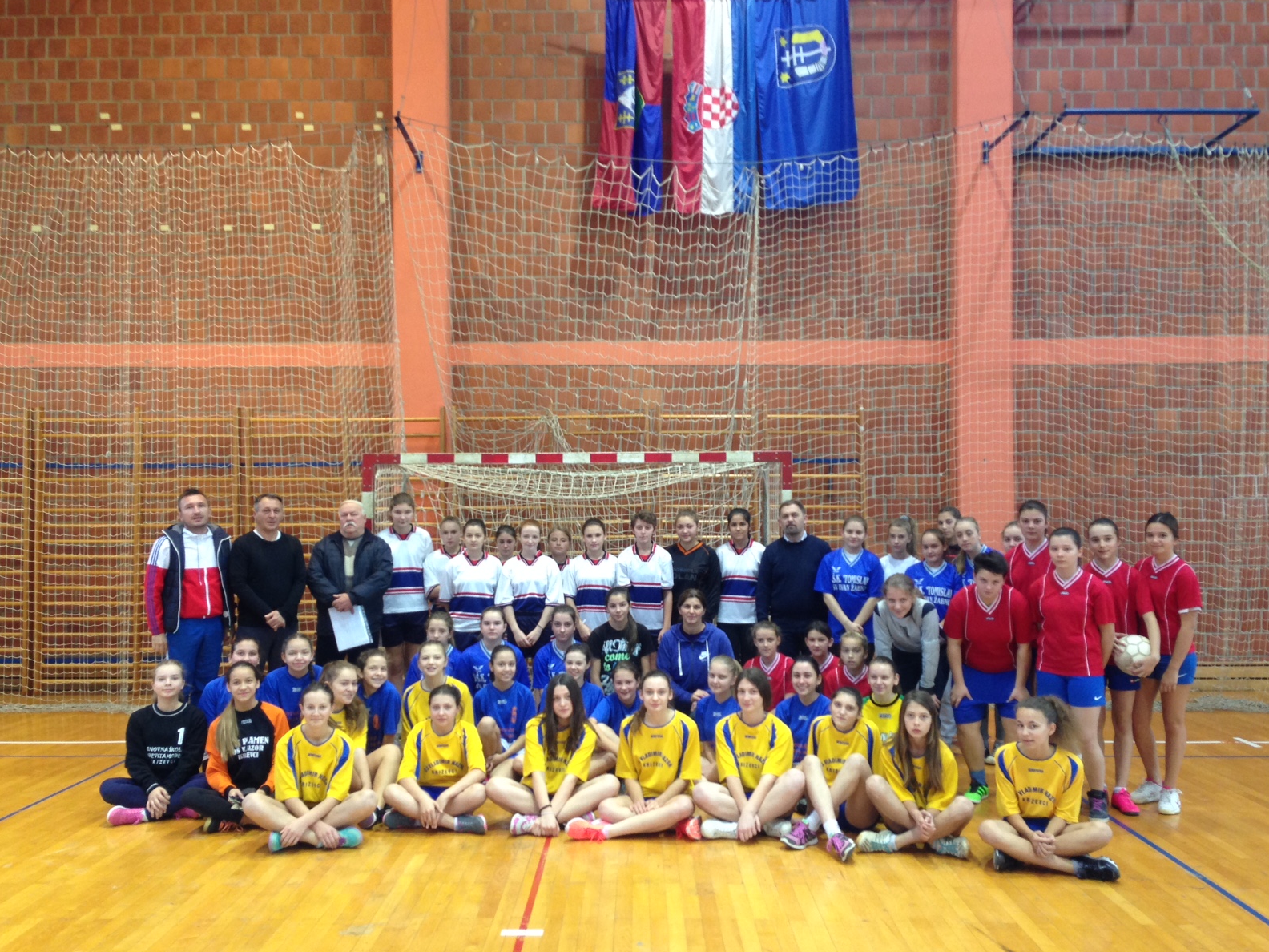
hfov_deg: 54.0
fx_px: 1246
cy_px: 486
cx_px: 625
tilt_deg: +1.9
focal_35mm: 34
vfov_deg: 41.8
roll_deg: -0.2
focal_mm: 4.12
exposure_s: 1/20
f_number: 2.4
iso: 80
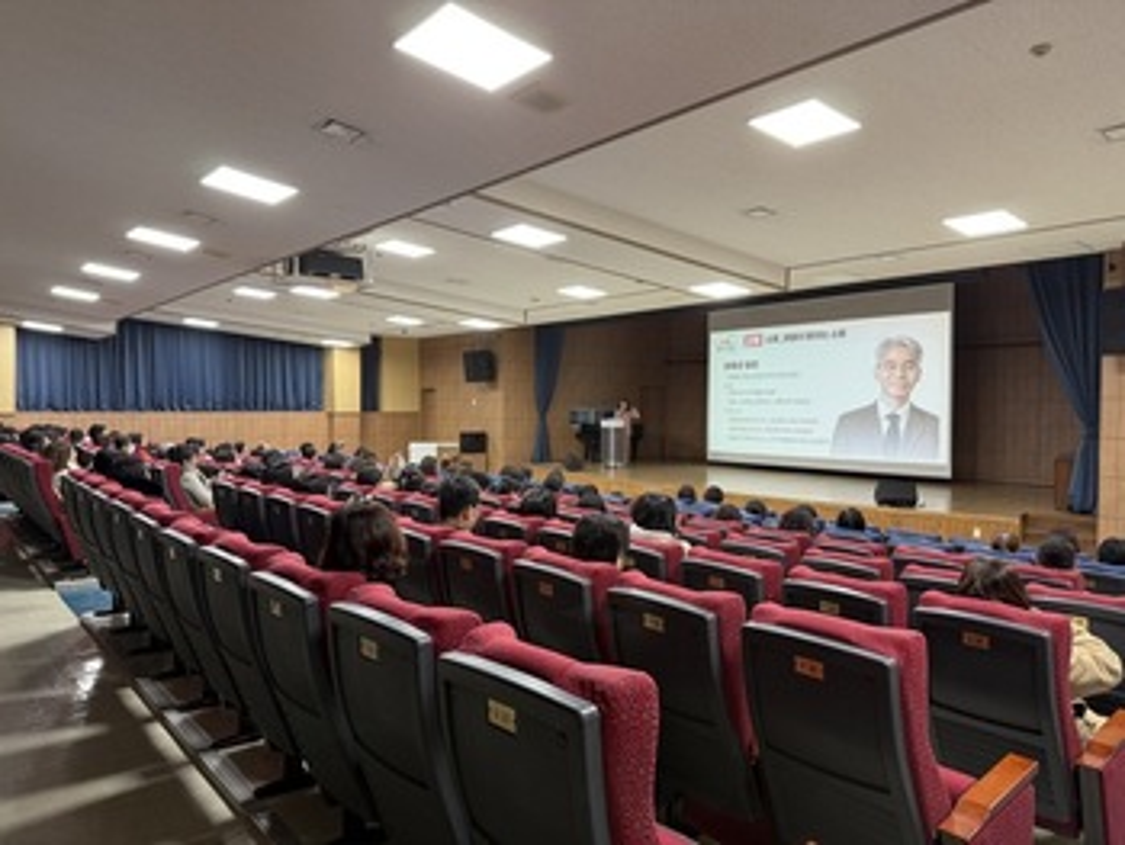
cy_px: 422
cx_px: 562
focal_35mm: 24
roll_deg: +0.0
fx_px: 781
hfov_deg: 71.6
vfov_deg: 56.9
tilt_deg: -1.2
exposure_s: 1/60
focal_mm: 6.76
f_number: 1.78
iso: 160
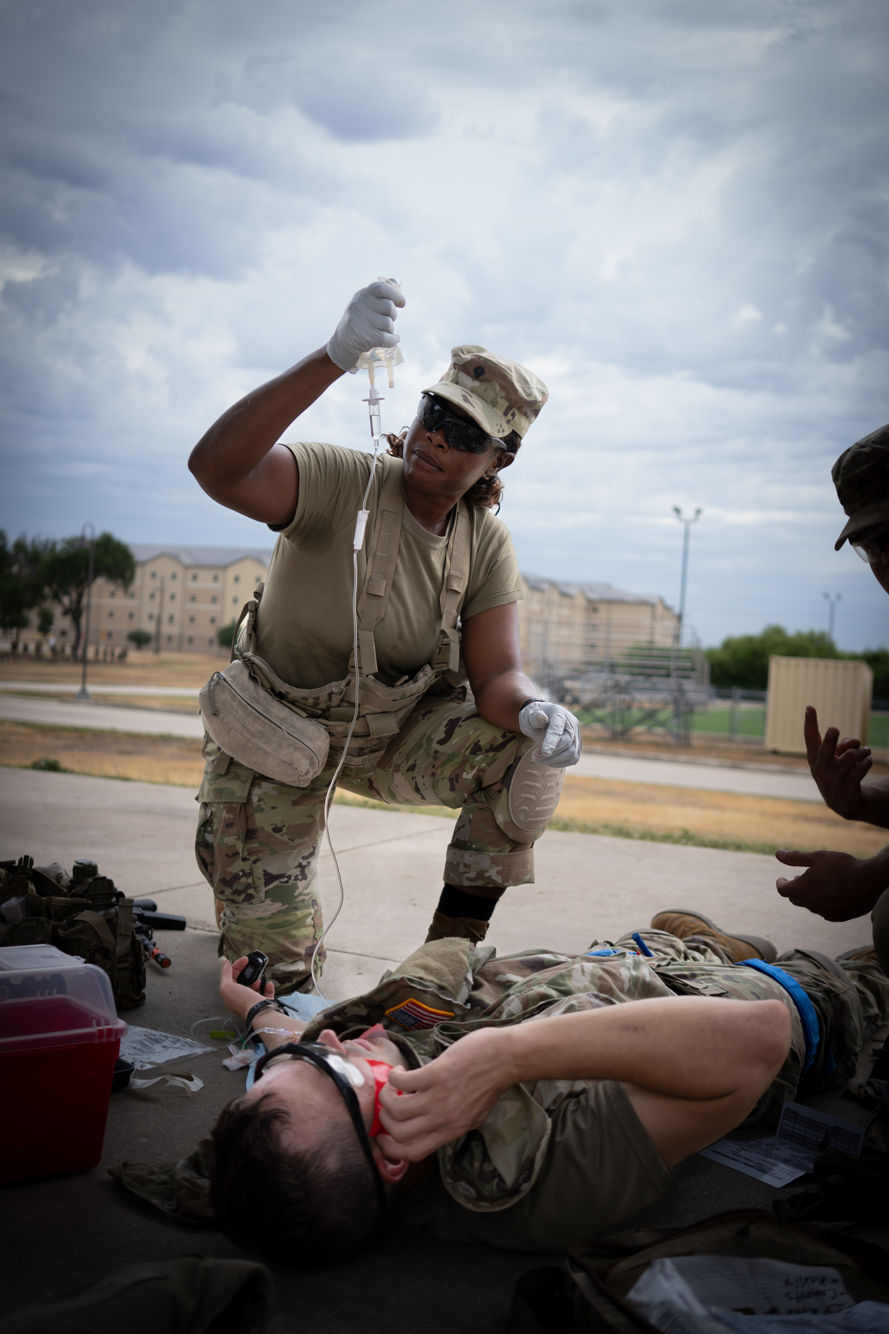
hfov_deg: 37.9
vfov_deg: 54.4
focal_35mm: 35
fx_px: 1296
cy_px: 667
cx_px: 444
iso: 100
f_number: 2.8
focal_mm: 35
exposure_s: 1/500
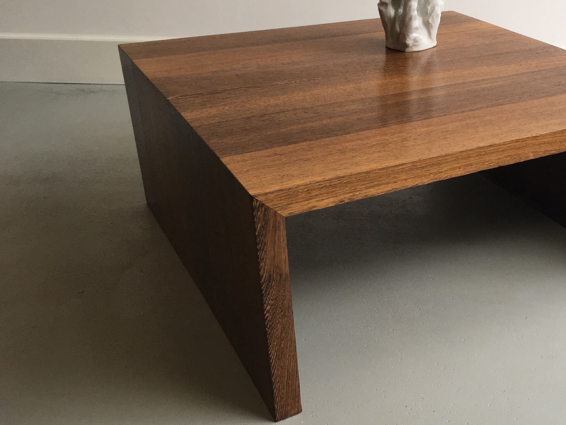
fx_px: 736
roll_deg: -2.0
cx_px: 436
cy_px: 174
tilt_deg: -24.9
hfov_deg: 40.7
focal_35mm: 45
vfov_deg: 32.1
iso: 40
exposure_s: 1/100
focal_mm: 4.15
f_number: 2.2
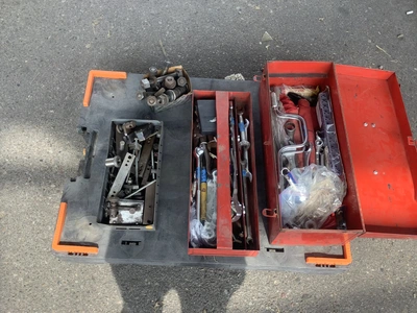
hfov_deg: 58.4
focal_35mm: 31
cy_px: 156
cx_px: 208
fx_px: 373
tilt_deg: -66.7
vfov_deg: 45.4
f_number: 2.4
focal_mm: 3.3
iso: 25
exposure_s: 1/120
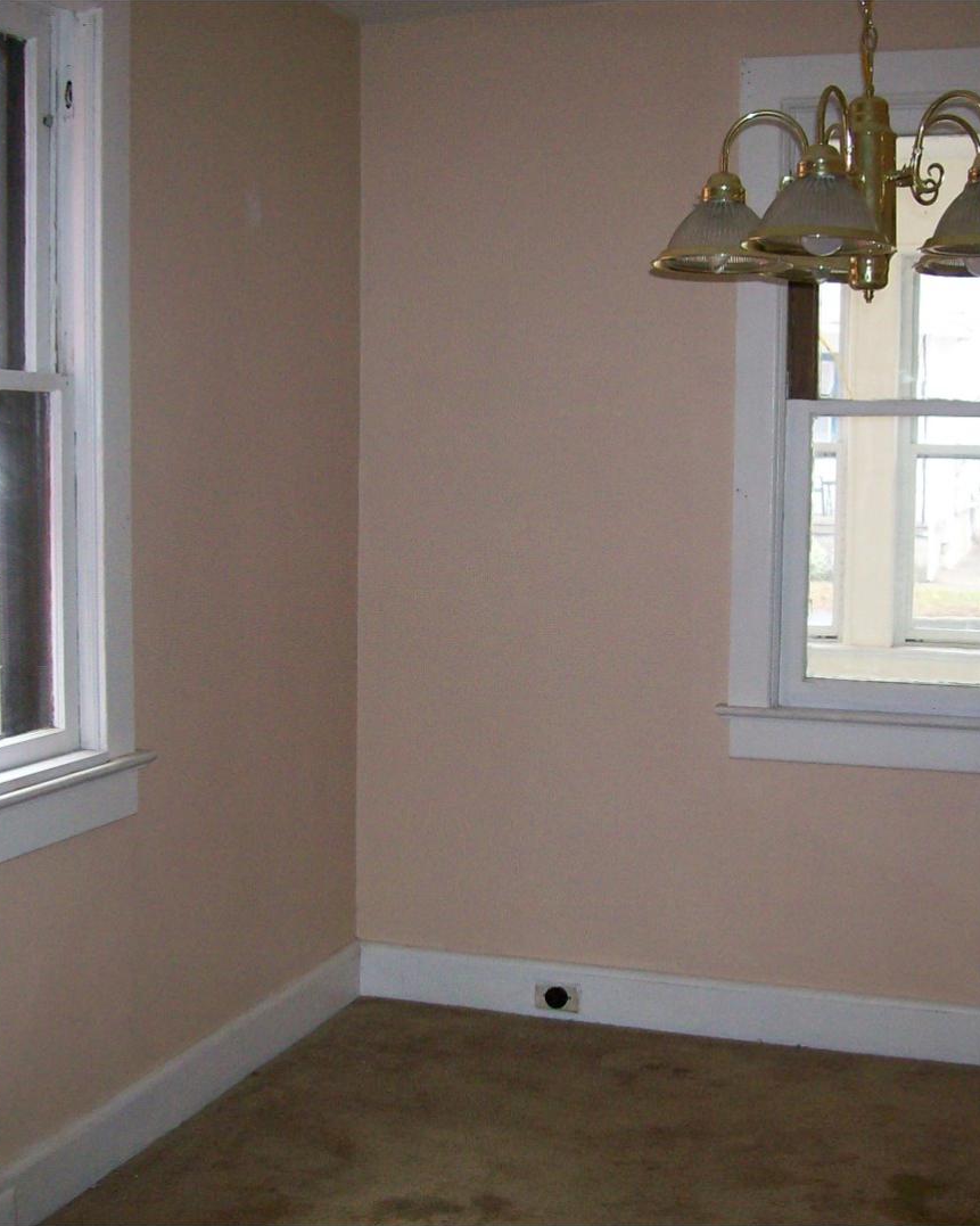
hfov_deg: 32.1
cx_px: 475
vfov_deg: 39.6
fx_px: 1705
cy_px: 614
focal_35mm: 47
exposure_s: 1/64
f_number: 2.7
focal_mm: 6
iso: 140
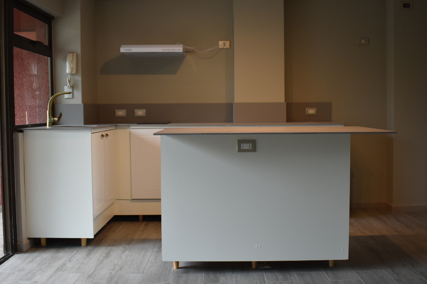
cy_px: 132
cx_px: 219
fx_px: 451
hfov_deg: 50.7
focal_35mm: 38
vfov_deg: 35.0
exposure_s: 1/60
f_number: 4
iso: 500
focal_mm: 18
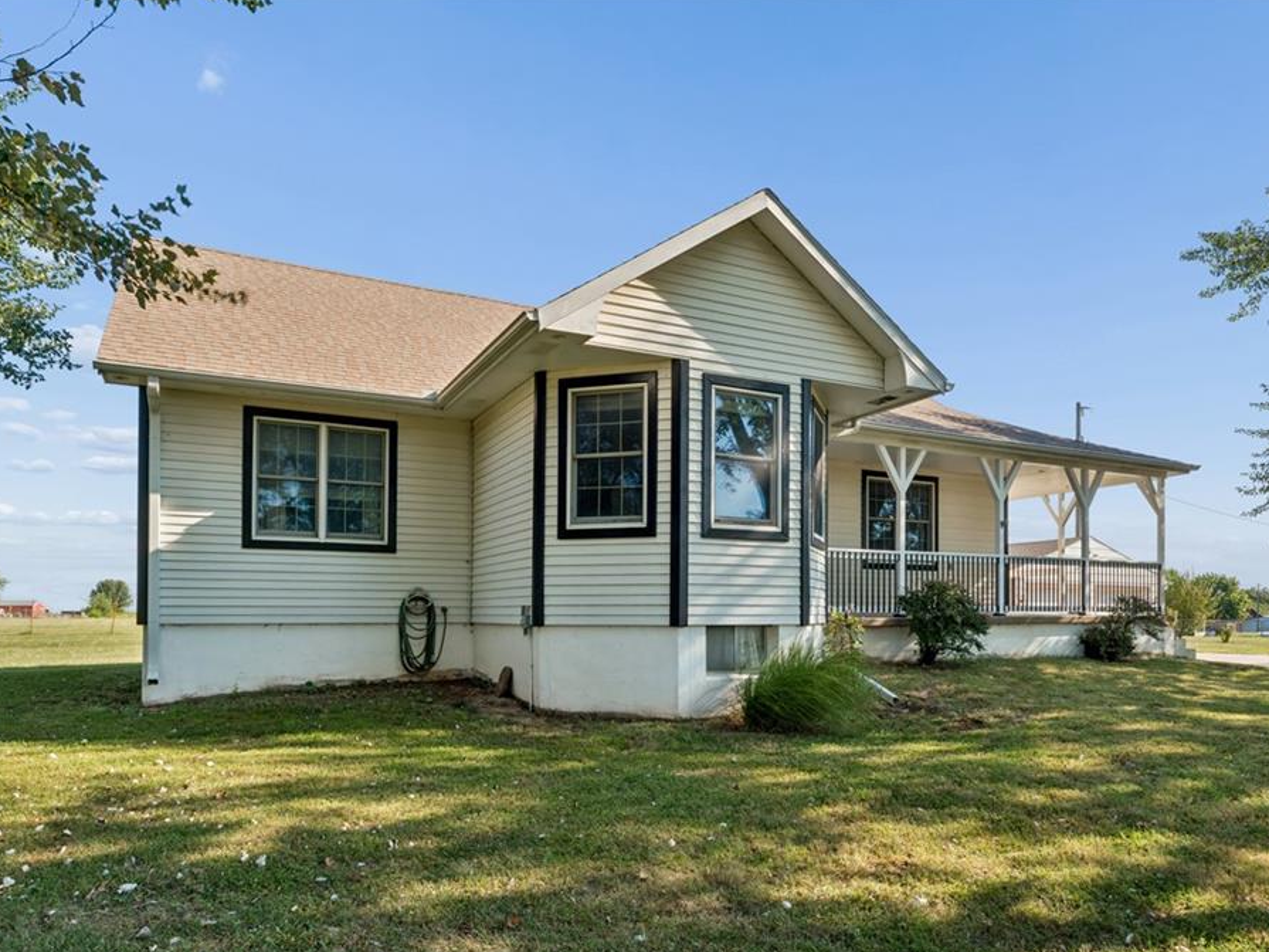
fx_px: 806
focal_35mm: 22
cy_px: 477
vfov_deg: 61.1
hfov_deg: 76.3
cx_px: 671
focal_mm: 20
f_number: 22
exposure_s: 1/10
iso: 100
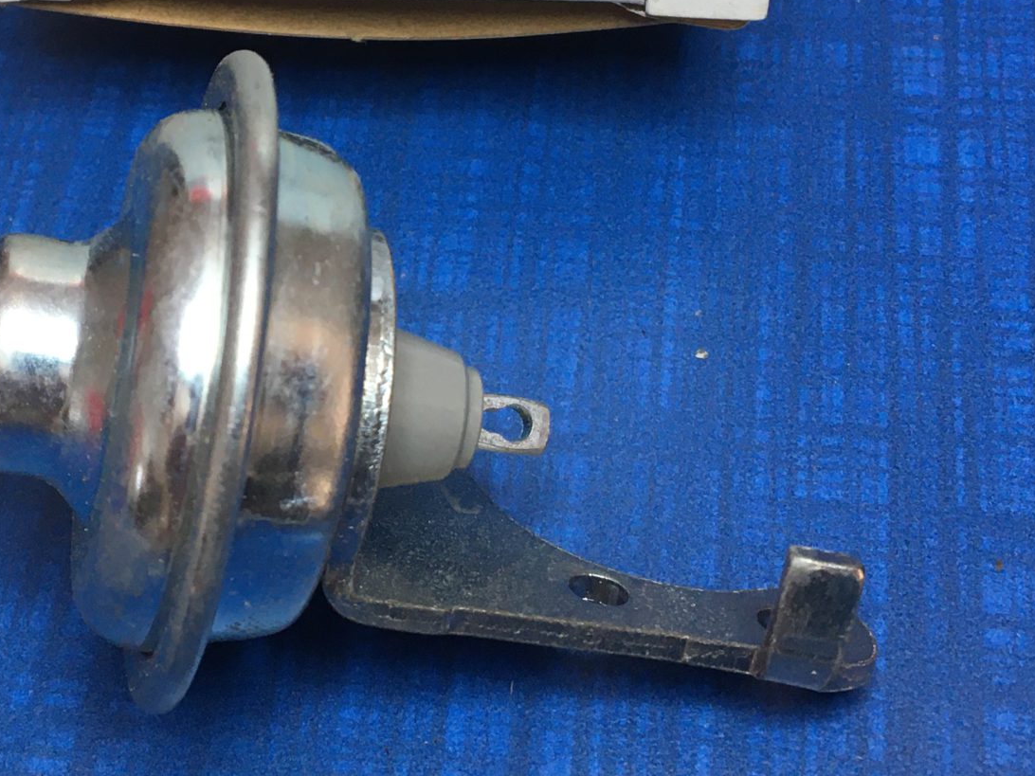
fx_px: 2033
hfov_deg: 28.2
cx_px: 281
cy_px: 261
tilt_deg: -54.2
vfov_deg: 21.5
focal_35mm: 68
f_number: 2.2
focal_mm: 4.15
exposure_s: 1/40
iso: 32
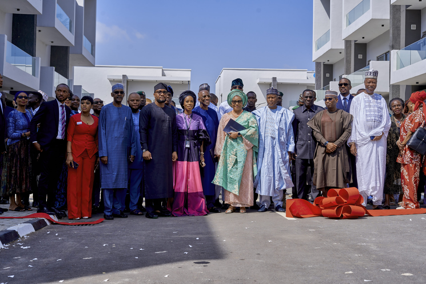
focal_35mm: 50
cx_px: 213
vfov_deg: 27.0
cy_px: 142
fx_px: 592
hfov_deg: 39.6
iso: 250
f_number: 7.1
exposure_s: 1/640
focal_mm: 50
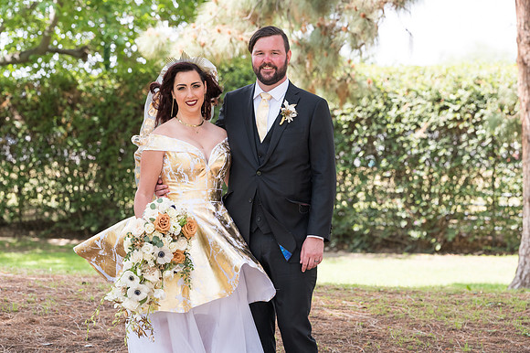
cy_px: 176
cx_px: 265
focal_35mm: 125
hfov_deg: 16.4
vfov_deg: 11.0
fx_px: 1839
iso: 500
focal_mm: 125
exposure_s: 1/640
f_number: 5.6
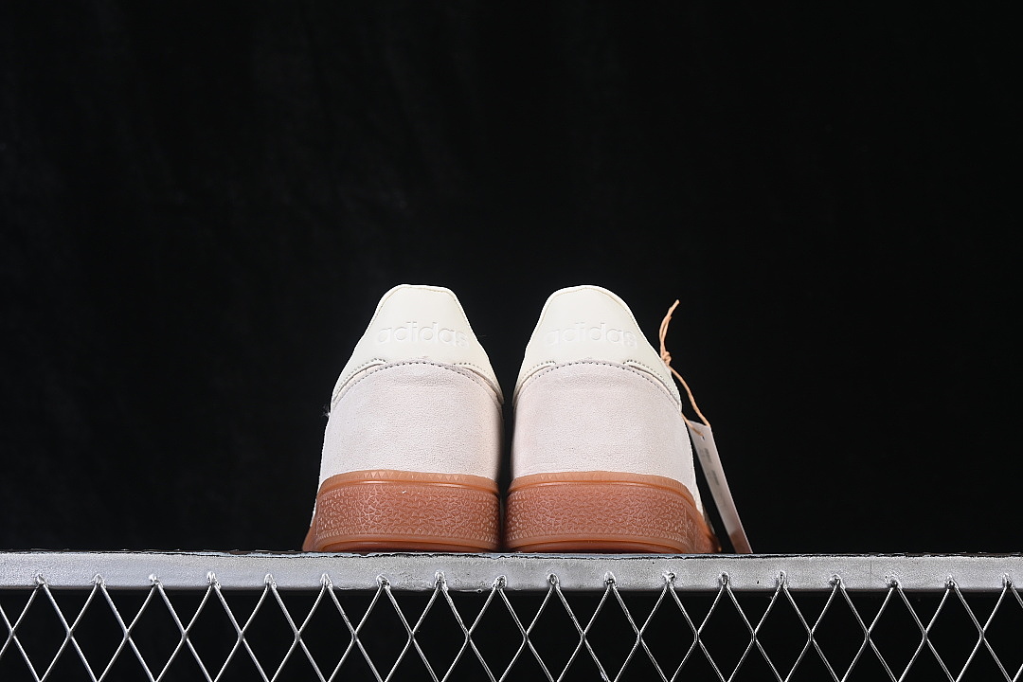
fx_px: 2131
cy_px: 341
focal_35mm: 75
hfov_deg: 27.0
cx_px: 512
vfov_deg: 18.2
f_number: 8
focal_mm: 50
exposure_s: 1/80
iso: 160
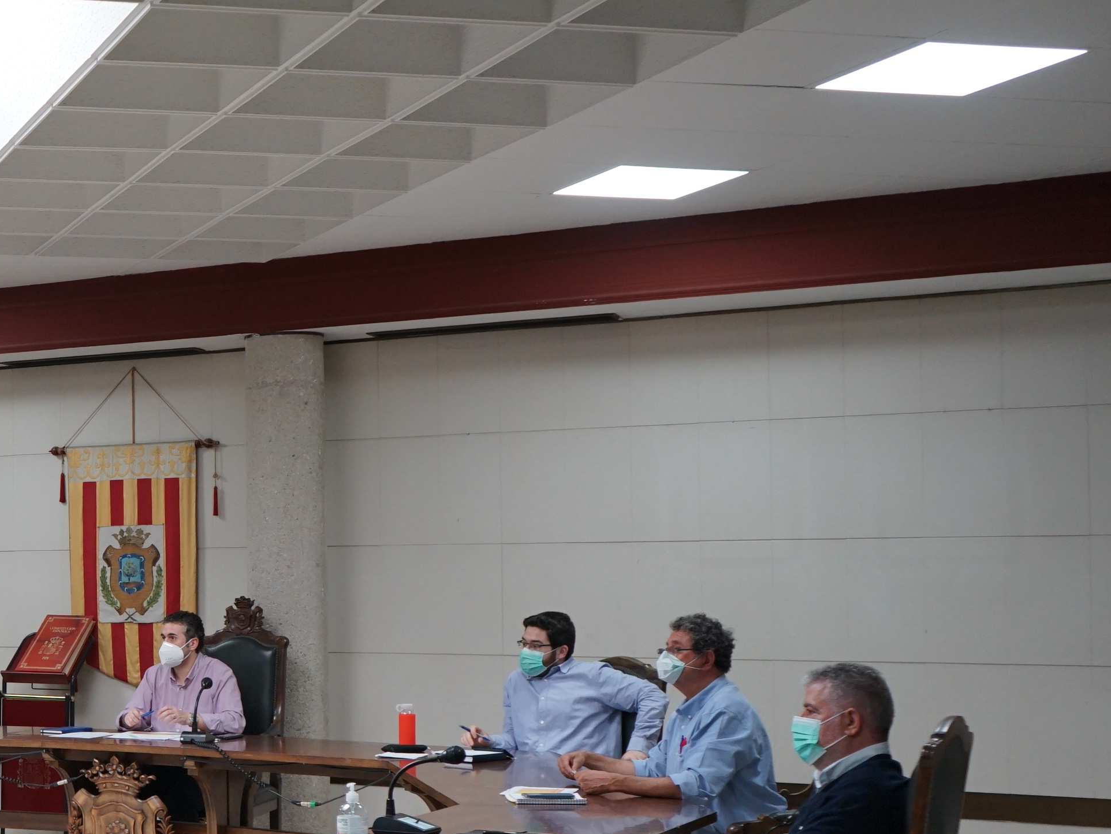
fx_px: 1894
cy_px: 527
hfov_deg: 30.4
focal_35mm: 59
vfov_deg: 24.7
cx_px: 3
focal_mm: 30
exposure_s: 1/160
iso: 1000
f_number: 4
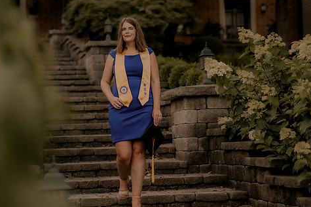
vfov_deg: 14.7
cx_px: 123
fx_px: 803
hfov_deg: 21.9
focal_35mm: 93
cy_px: 98
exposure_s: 1/250
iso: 320
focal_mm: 50
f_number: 1.8
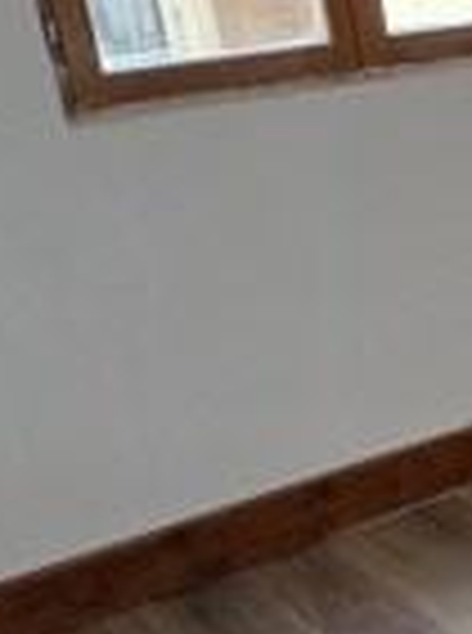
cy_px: 265
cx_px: 1191
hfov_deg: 13.4
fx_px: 1352
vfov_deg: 26.4
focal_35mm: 74
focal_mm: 2.2
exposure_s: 1/100
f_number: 2.2
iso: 160
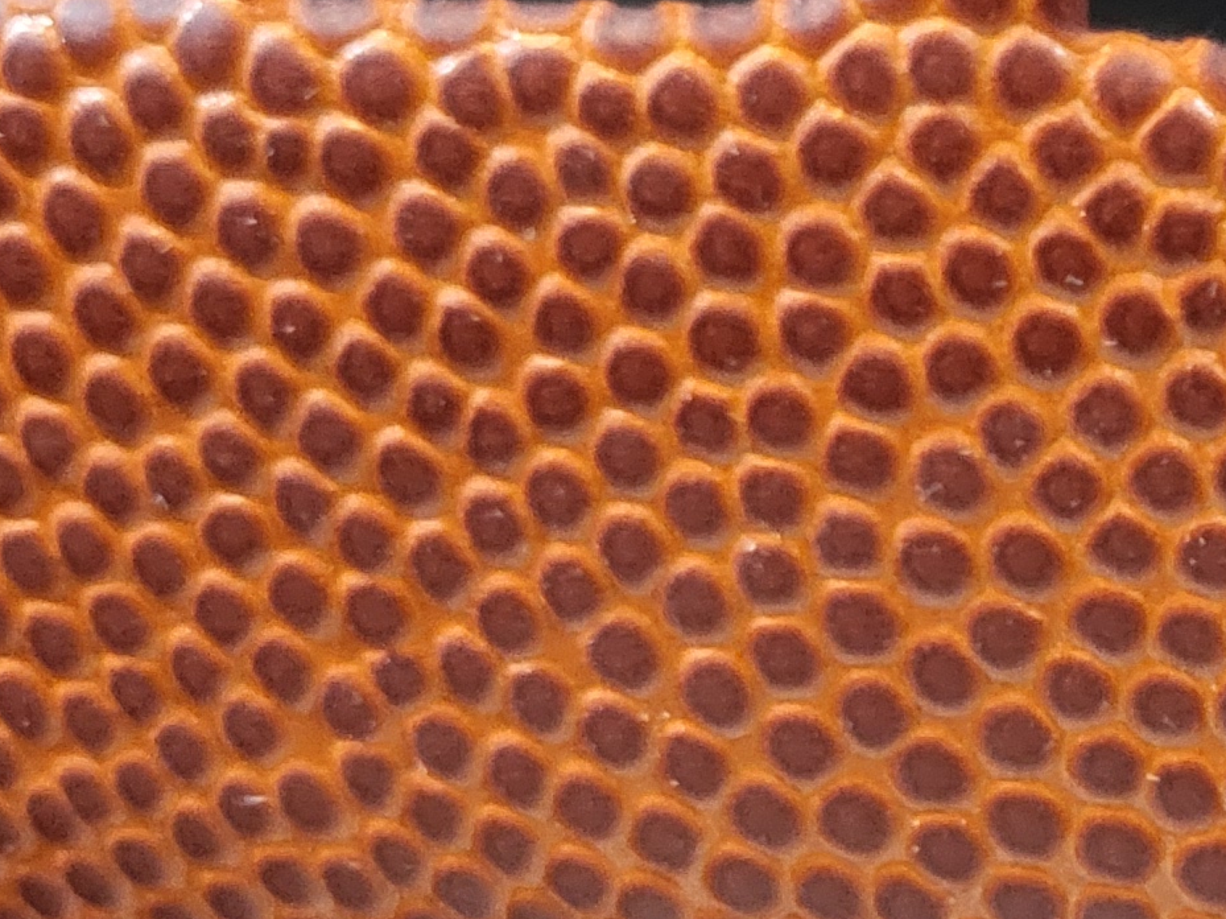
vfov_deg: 13.2
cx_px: 1809
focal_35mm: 112
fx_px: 3965
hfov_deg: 16.2
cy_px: 615
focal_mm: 5.4
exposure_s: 1/24
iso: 800
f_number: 1.8
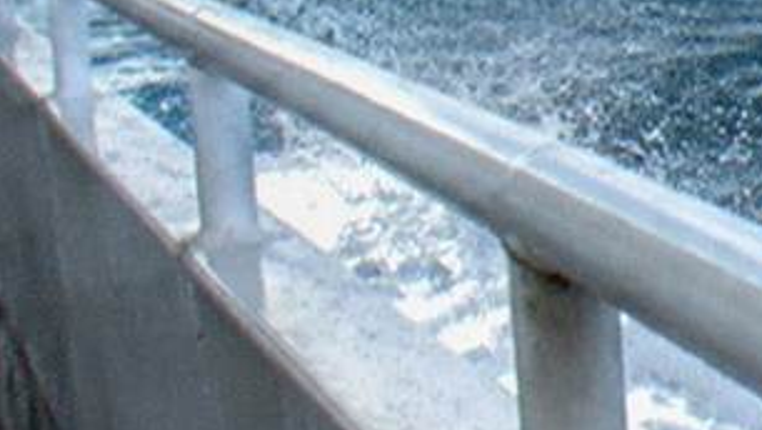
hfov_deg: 16.6
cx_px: 1047
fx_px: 2426
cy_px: 130
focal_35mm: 120
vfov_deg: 10.1
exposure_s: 1/1600
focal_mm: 35
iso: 500
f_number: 4.5
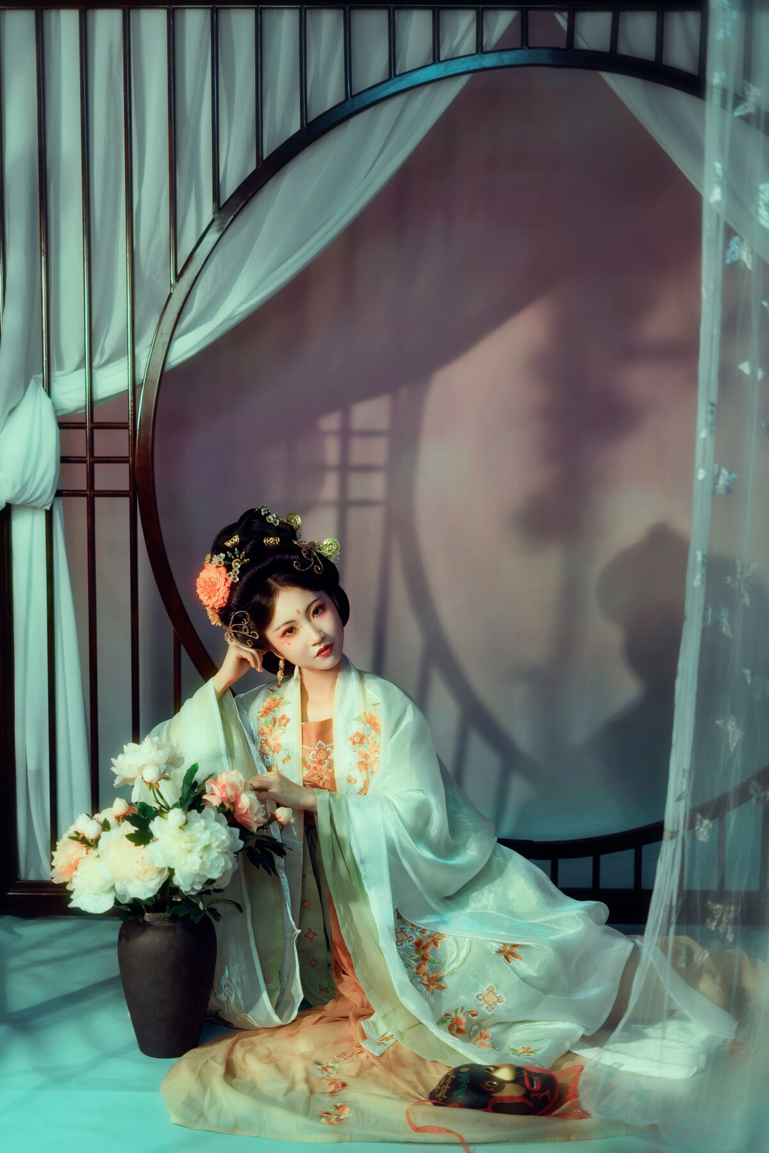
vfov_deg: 39.6
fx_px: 1601
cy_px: 576
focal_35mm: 50
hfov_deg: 27.0
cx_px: 384
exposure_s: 1/100
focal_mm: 50
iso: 125
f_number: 2
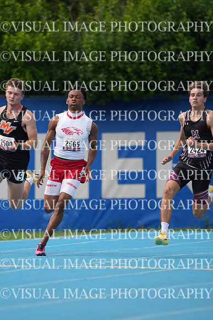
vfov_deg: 3.4
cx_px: 106
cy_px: 160
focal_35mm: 600
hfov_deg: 2.3
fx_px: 5321
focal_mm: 600
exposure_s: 1/1000
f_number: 6.3
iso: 500
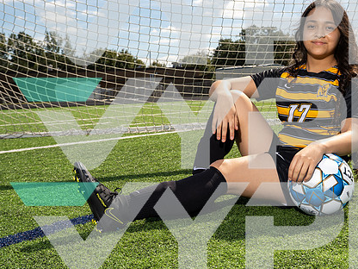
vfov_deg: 26.6
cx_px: 231
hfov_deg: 34.7
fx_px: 569
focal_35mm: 55
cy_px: 124
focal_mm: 41
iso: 100
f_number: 8
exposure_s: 1/250
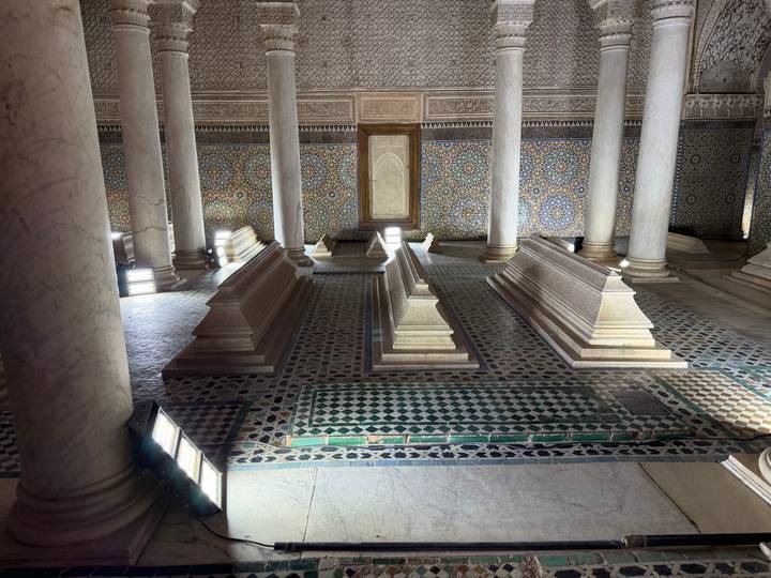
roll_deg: +1.2
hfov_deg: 71.6
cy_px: 289
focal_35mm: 24
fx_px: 535
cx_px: 386
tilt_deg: -12.4
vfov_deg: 56.8
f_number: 1.78
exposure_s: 1/137
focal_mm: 6.76
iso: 200
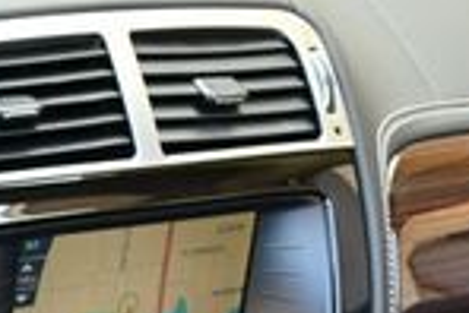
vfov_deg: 8.6
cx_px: -295
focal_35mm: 156
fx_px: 2034
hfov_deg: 12.3
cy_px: 509
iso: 640
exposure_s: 1/250
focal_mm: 18
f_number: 3.5
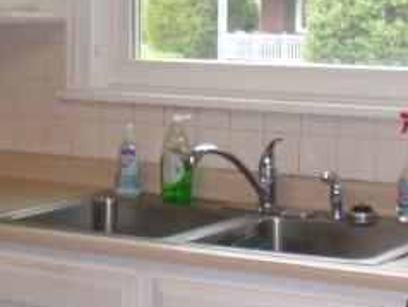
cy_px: -10
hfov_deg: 19.1
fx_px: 1203
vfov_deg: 14.3
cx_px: 300
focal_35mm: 102
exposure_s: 1/60
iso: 200
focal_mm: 6.3
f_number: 3.1
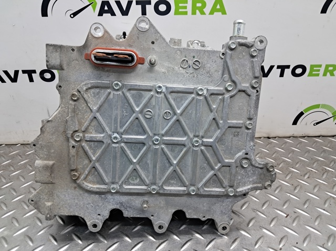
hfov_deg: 65.4
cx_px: 168
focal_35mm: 27
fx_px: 262
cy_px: 126
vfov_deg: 51.3
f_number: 1.8
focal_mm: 4
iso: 125
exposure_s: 1/50
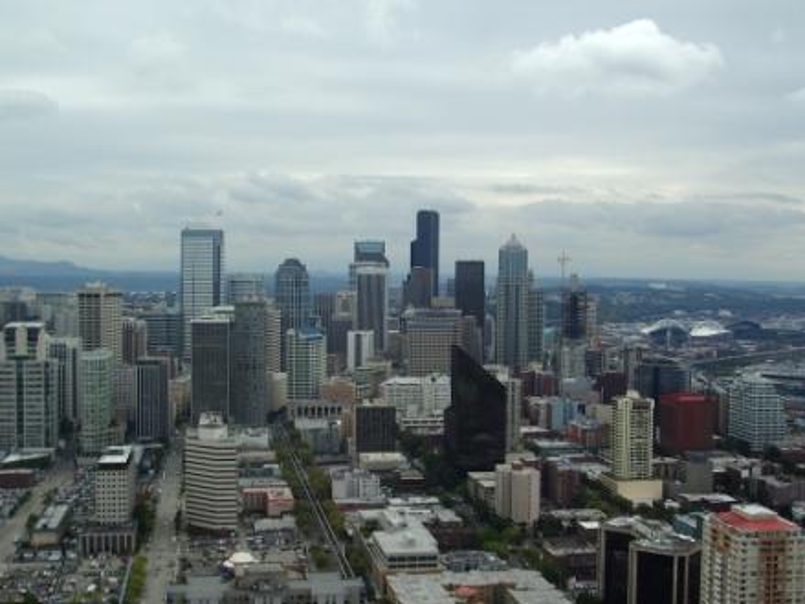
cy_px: 307
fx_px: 1162
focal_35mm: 50
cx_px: 396
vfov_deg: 29.1
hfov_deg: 38.2
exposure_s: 1/320
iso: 50
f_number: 5
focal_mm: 8.2
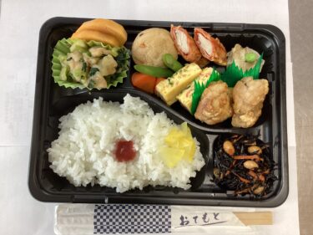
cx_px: 156
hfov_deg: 58.4
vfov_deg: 45.4
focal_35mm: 31
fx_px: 280
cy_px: 118
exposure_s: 1/60
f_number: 2.4
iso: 160
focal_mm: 3.3
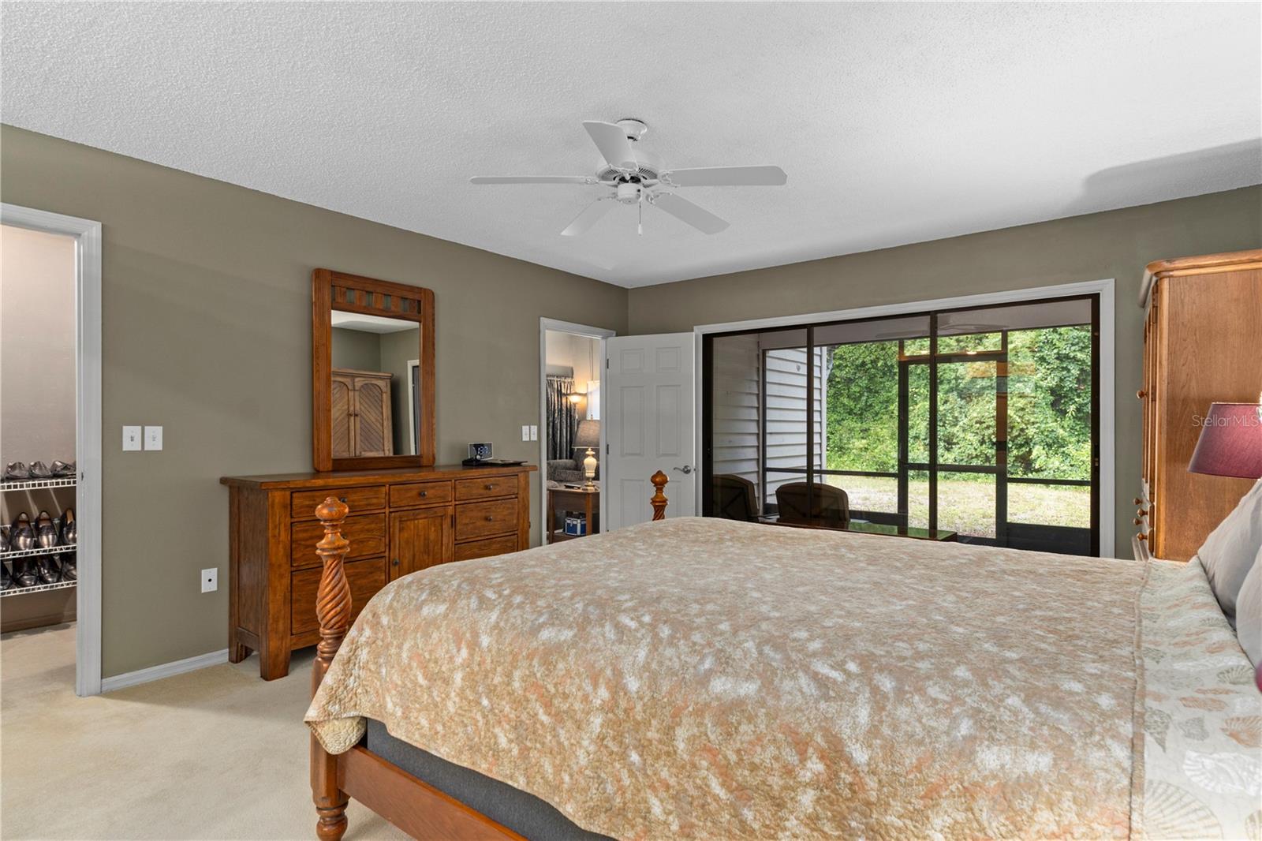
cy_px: 420
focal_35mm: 18
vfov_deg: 67.4
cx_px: 631
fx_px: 631
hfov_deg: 90.0
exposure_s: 2
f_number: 8
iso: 320
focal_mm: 12
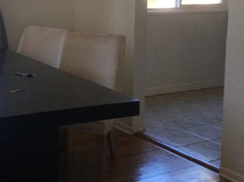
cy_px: 16
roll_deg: -0.5
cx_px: 28
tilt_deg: -5.2
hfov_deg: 28.4
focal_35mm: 66
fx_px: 465
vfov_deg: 21.7
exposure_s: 1/30
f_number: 2.4
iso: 25
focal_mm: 3.3
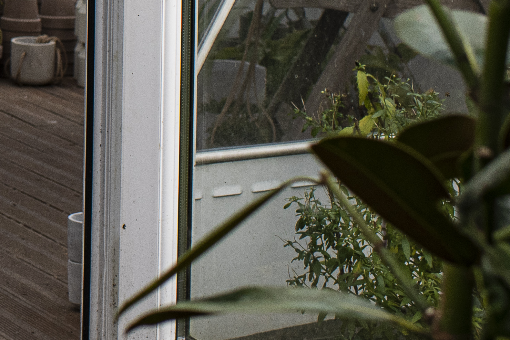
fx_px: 2466
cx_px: -445
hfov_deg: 10.9
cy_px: -287
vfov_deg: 7.6
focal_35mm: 174
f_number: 5.6
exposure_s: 1/320
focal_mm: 35
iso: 200
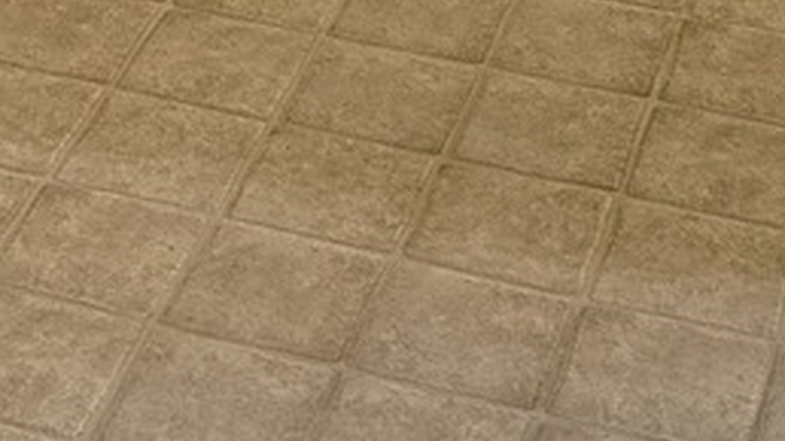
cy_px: -861
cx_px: 119
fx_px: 2914
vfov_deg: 7.6
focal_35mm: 140
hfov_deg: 15.2
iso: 320
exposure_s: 1/120
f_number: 1.8
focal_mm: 5.4
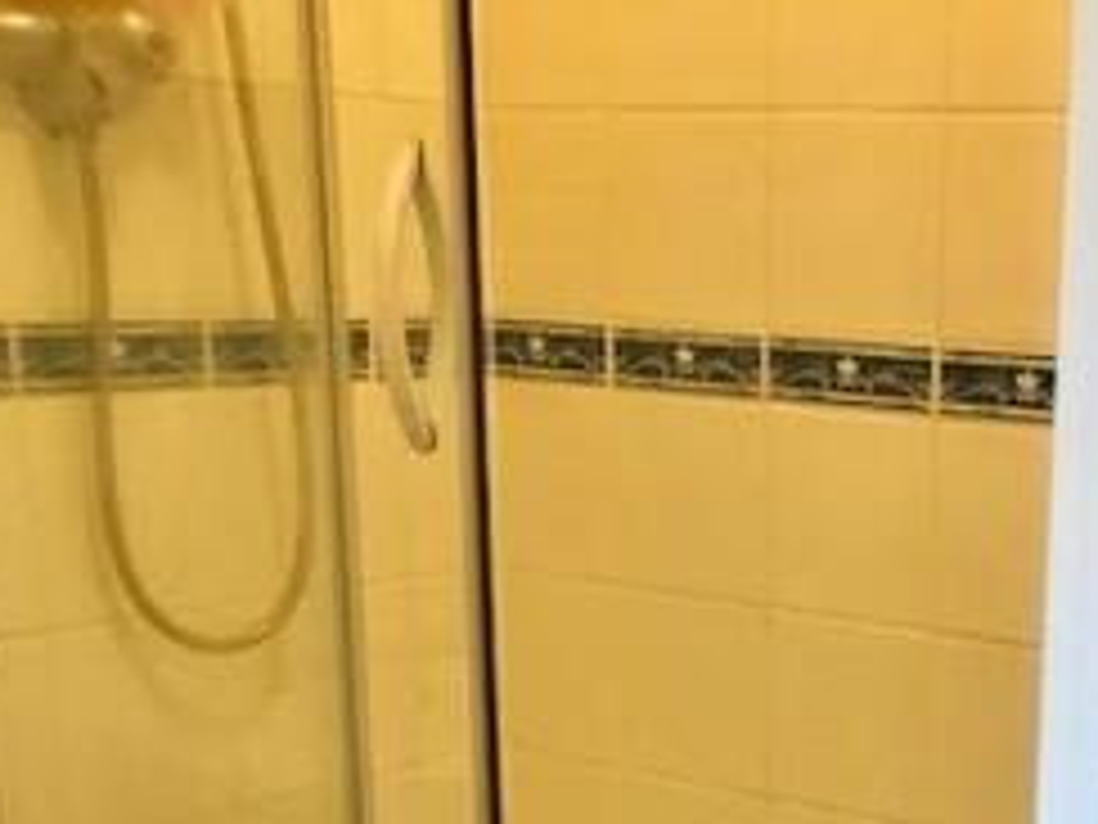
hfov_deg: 27.9
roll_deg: -2.7
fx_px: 2125
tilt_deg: -19.4
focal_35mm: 67
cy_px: 979
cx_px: 997
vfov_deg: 20.6
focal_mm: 3.99
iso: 40
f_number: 1.8
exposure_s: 1/20
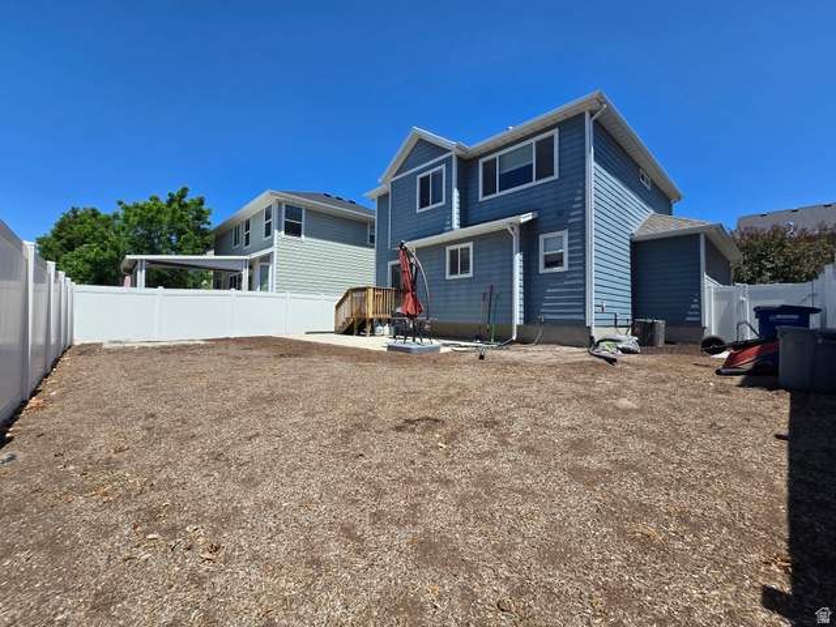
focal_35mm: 13
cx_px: 418
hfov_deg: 106.2
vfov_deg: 89.9
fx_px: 314
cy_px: 314
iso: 50
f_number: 2.2
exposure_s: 1/2470
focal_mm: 2.2
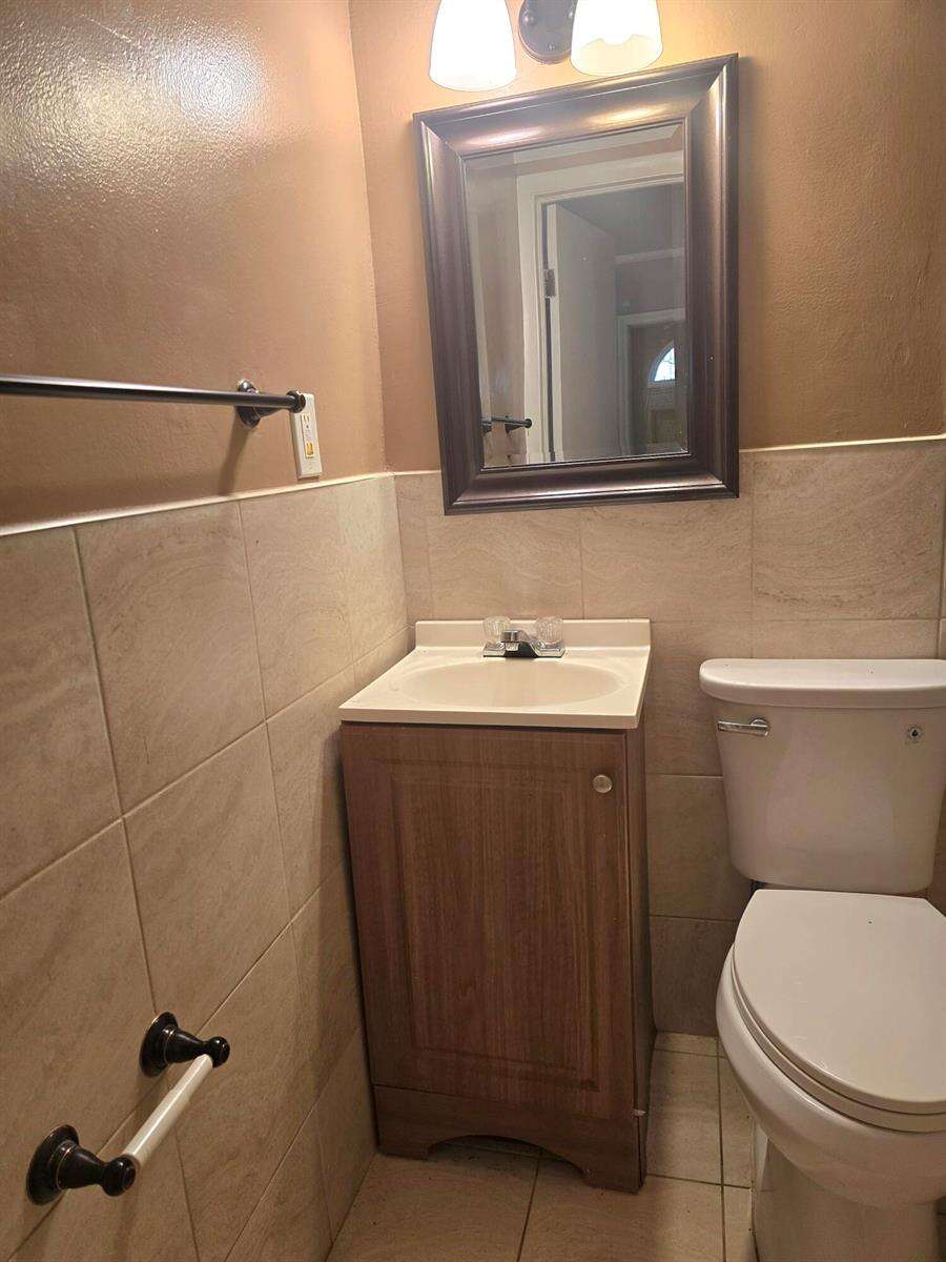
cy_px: 631
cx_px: 473
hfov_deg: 58.9
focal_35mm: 23
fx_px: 838
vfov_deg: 73.9
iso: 160
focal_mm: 6.3
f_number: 1.7
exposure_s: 1/120
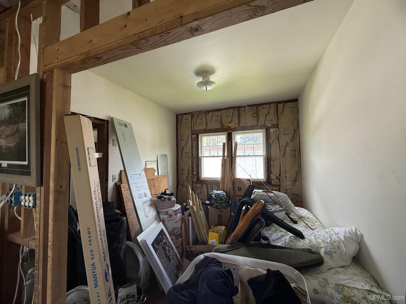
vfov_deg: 85.7
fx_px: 164
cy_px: 152
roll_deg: +0.5
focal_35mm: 14
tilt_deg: +2.1
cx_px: 203
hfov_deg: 102.1
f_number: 2.2
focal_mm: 2.22
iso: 100
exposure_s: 1/99
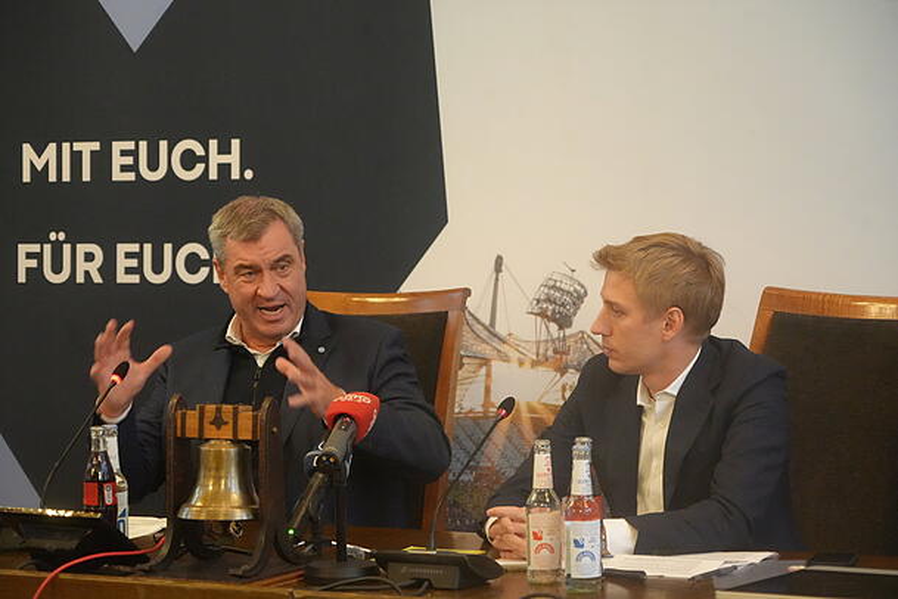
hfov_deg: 15.5
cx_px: 449
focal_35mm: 132
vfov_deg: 10.4
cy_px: 300
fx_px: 3292
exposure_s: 1/125
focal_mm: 132
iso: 12800
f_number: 6.3
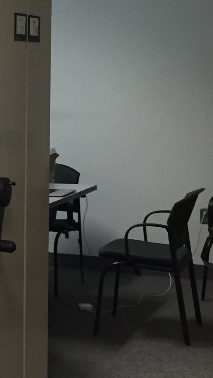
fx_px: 1024
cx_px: -100
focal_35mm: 102
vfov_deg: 20.9
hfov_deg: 11.4
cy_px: 162
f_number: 2.2
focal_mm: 4.15
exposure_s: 1/30
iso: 125
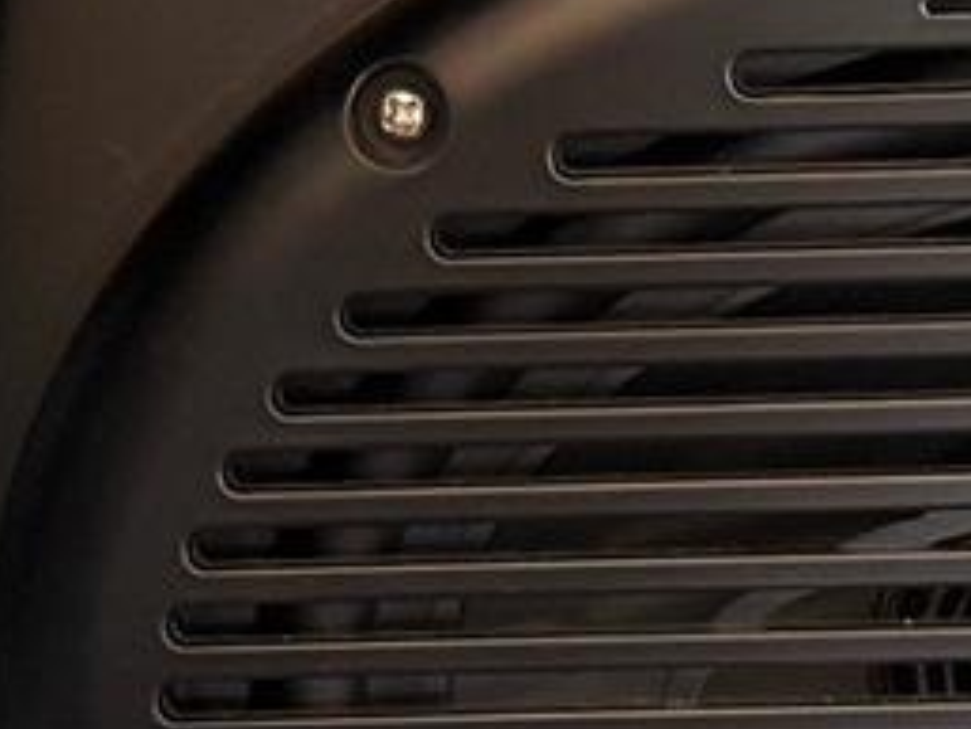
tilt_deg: -23.4
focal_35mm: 239
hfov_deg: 8.2
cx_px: 1069
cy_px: 986
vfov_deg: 6.2
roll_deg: -0.8
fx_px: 6707
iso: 125
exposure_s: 1/60
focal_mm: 6.76
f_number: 1.78
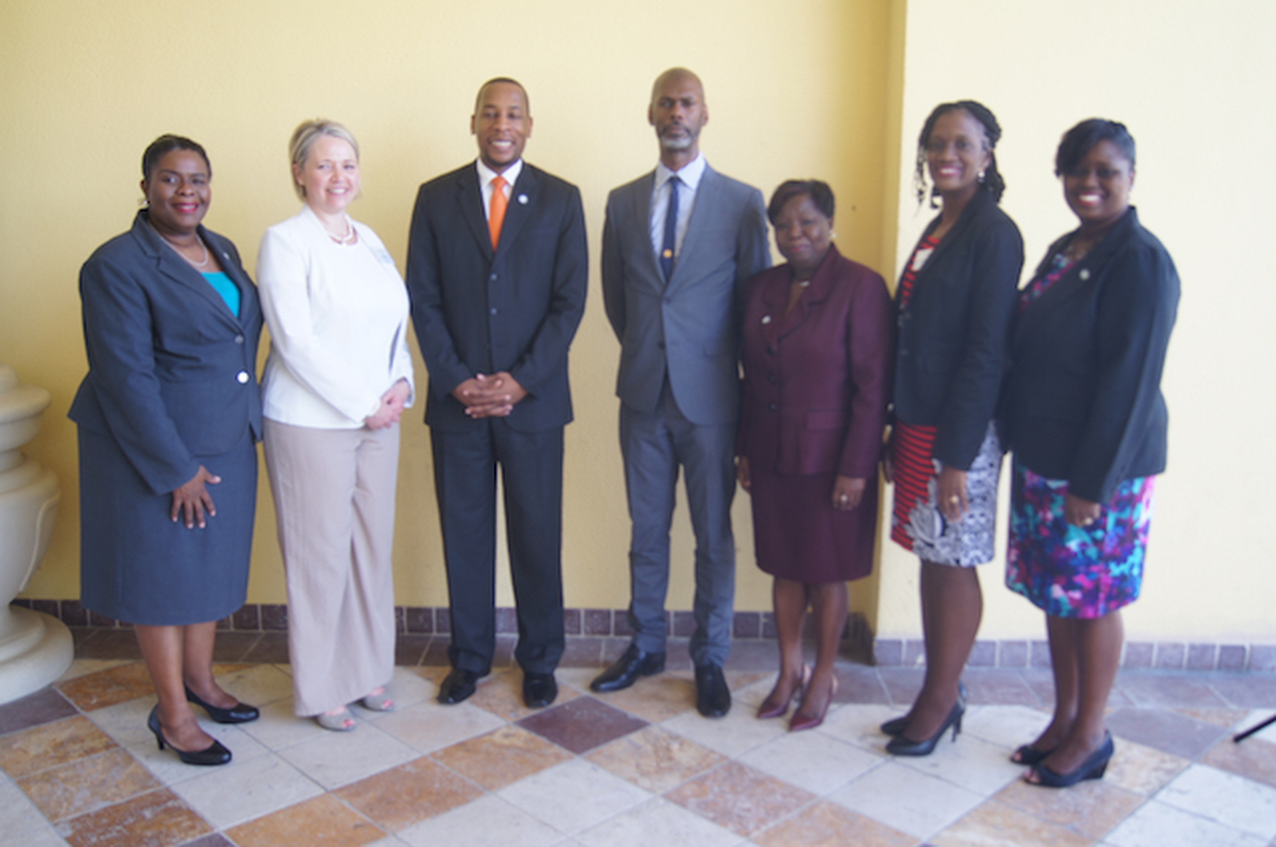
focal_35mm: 33
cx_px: 638
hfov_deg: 57.3
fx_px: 1168
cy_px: 424
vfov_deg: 39.9
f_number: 4
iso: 100
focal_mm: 22
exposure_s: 1/40
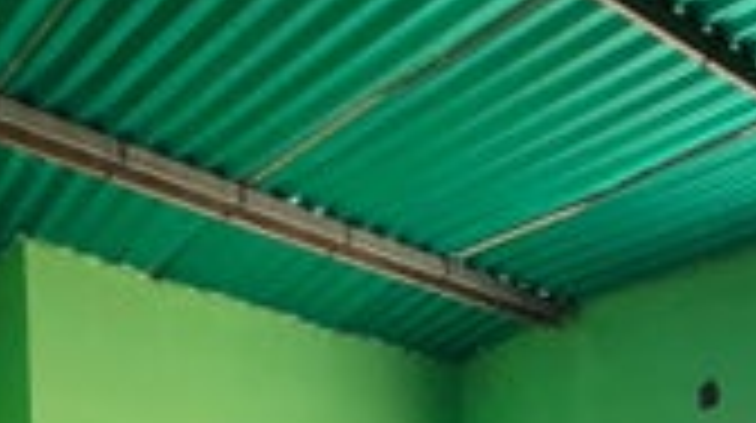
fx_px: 1081
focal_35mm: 54
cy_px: 922
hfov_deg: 37.8
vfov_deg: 15.7
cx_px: 549
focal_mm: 2.2
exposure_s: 1/60
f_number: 1.9
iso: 200
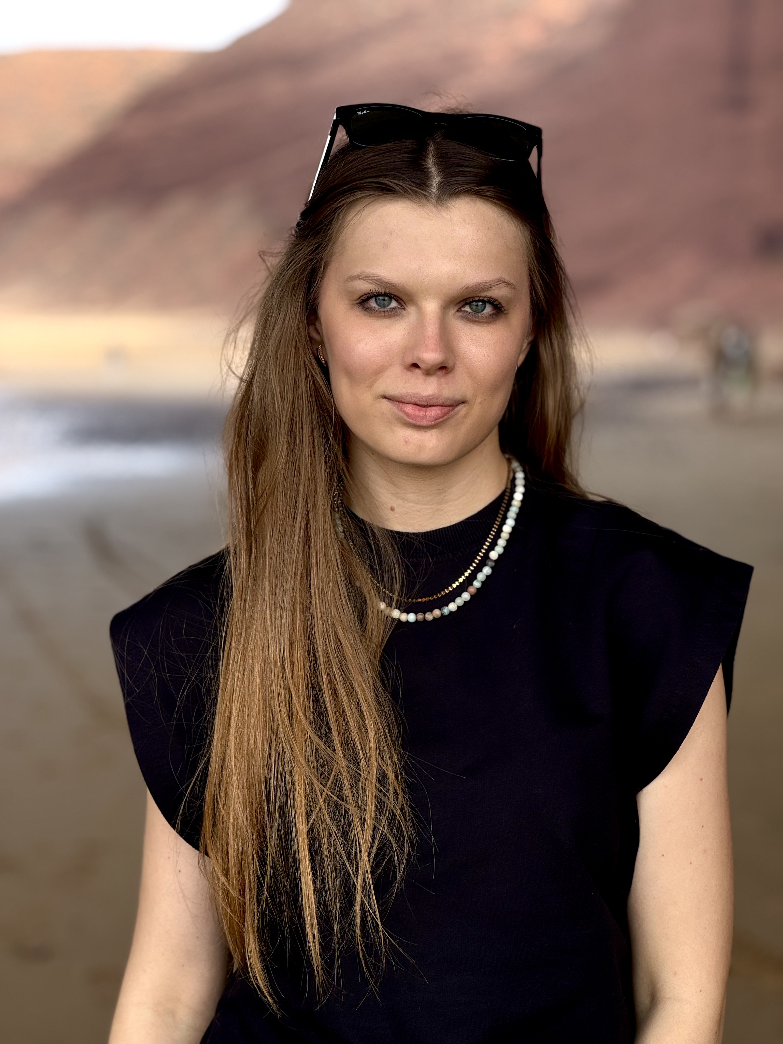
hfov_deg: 19.1
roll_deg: -1.7
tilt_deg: -3.5
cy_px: 522
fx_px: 2322
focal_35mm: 77
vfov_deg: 25.3
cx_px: 392
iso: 25
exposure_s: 1/125
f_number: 2.8
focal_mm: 9
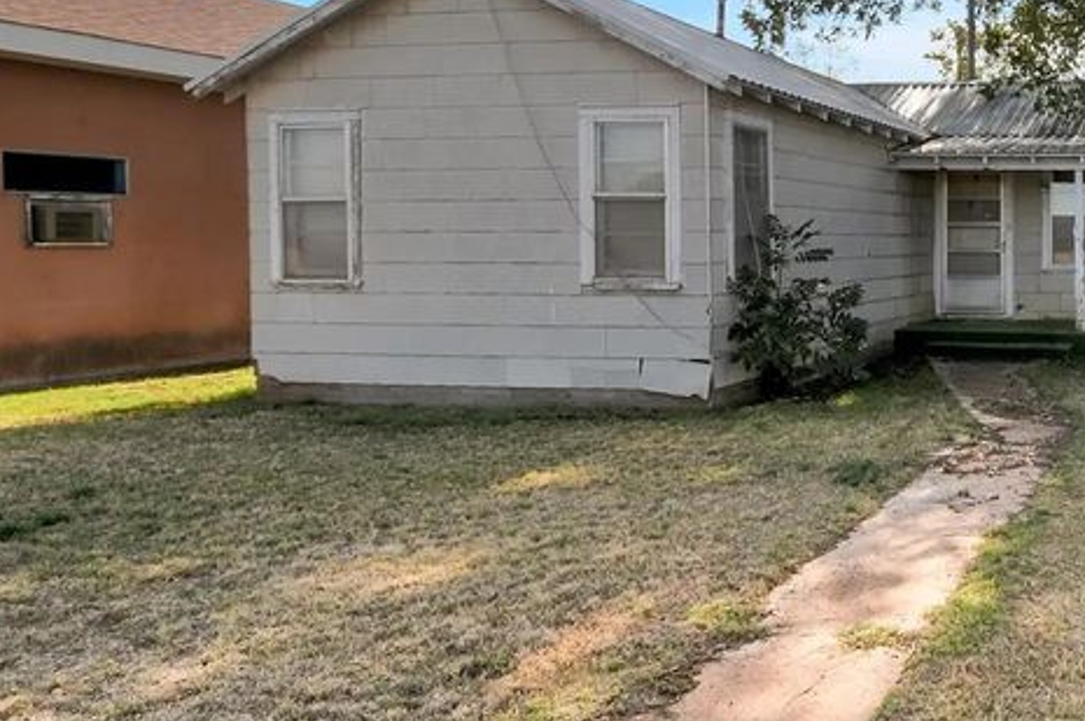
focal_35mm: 33
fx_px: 994
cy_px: 210
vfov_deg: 39.2
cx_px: 1134
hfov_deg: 46.0
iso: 200
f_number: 16
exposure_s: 1/60
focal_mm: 10
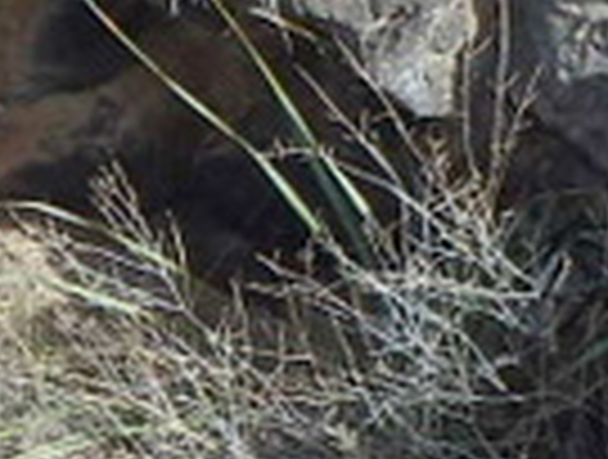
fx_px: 1955
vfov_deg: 13.2
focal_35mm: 111
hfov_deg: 17.1
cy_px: 452
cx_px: -50
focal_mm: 5.4
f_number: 4.1
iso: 125
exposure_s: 1/640
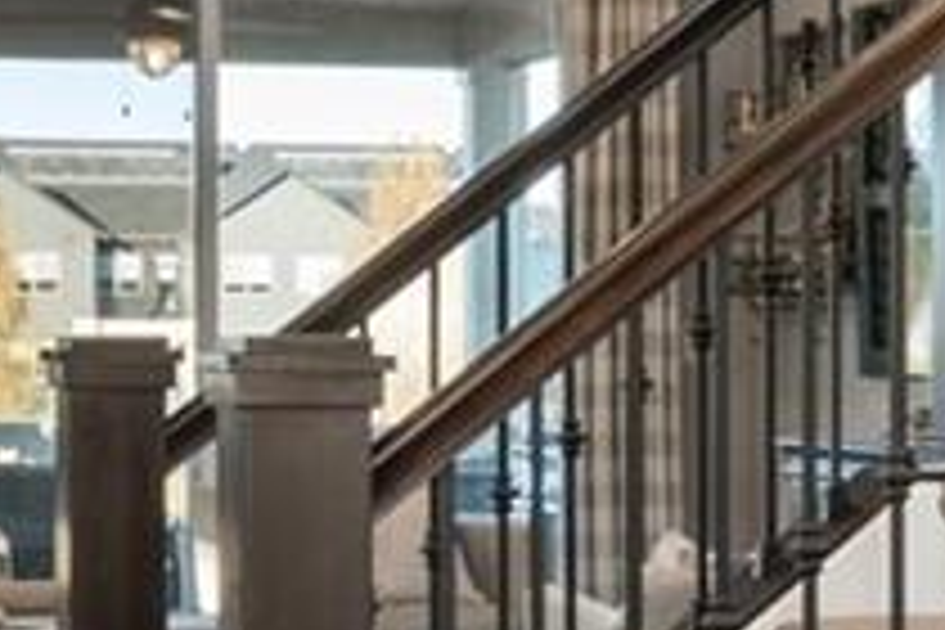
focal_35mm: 122
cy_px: 180
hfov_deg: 16.8
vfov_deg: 11.2
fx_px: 3202
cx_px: 612
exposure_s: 1/15
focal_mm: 16
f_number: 8
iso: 800
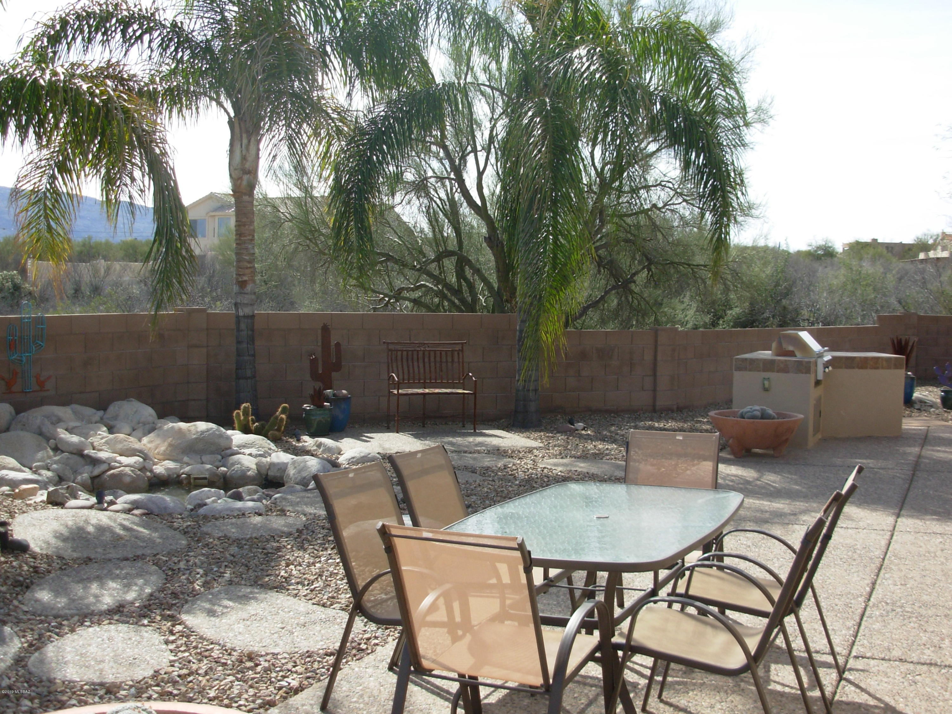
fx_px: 1045
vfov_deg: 37.7
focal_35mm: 38
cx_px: 476
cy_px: 357
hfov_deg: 49.0
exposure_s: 1/724
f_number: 2.9
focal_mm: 6.3
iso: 50
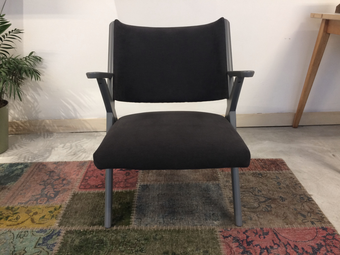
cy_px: 128
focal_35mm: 29
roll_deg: +1.5
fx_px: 285
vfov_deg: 48.2
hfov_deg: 61.7
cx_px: 170
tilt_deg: -23.3
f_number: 2.2
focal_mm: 4.15
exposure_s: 1/33
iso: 125
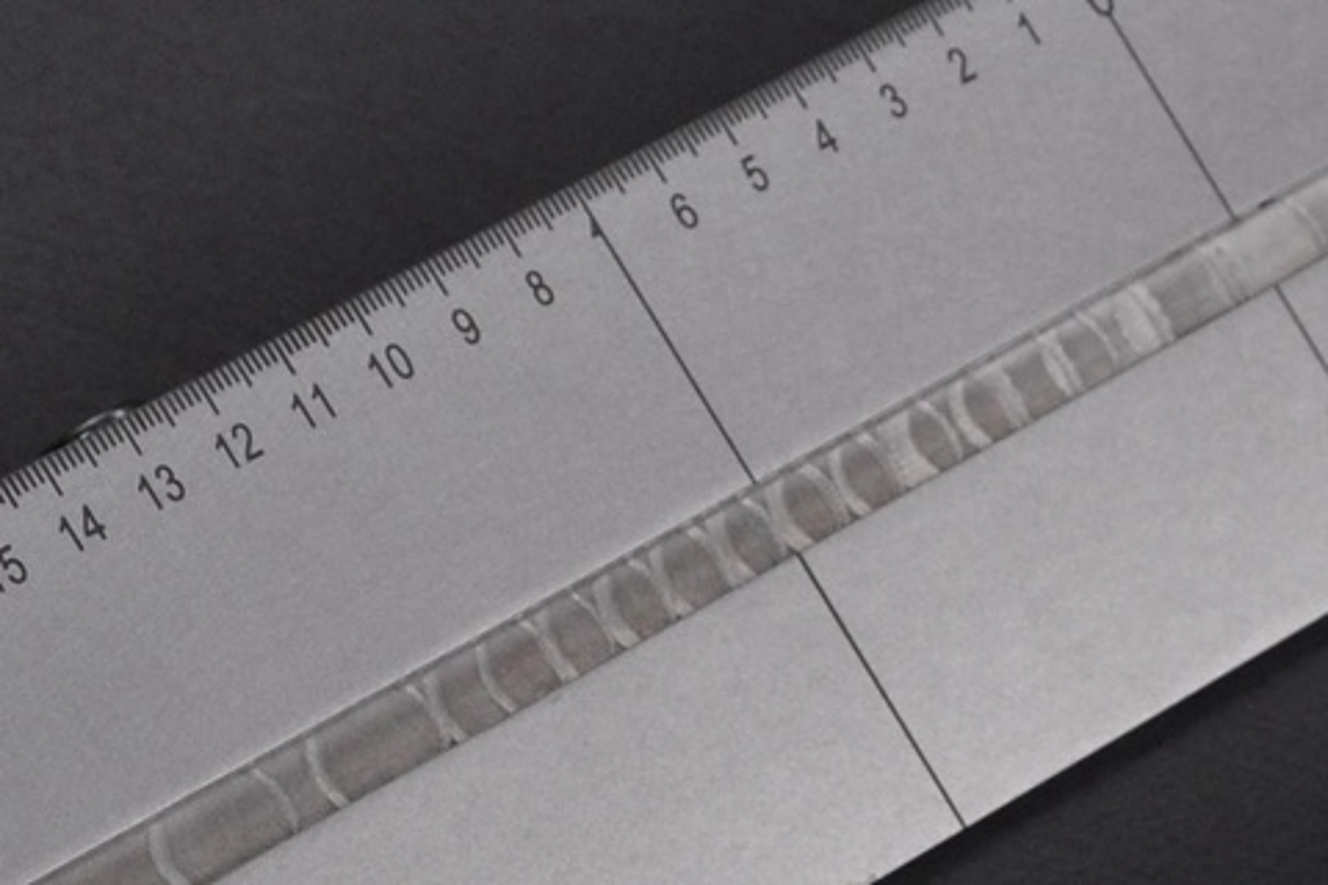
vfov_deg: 23.8
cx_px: 664
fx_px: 2103
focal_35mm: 57
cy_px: 442
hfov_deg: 35.1
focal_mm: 38
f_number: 8
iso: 400
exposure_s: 1/320
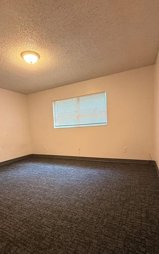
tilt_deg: -5.1
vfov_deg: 87.7
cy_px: 141
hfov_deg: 62.1
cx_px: 71
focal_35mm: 19
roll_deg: +3.3
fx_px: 132
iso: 320
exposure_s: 1/60
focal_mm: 2.22
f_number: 2.2
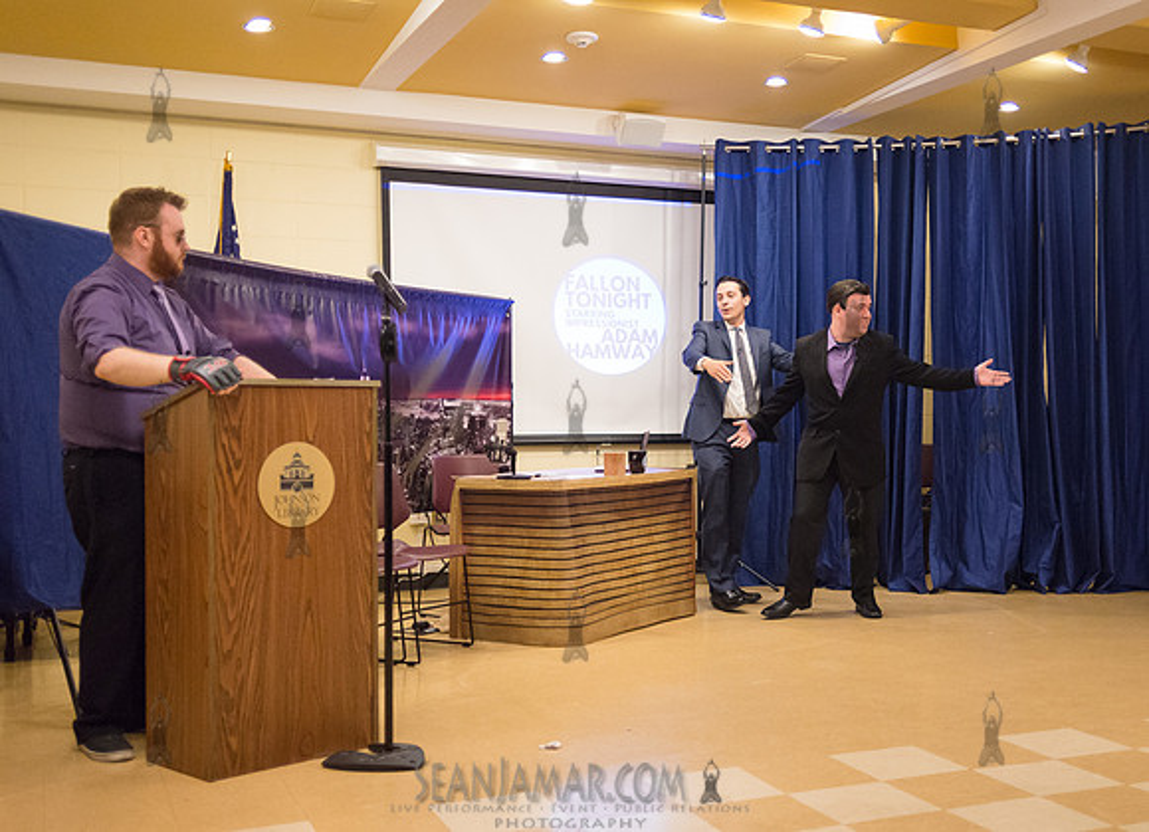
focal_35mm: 42
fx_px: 1385
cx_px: 709
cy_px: 436
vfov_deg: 33.4
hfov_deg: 44.7
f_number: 2.2
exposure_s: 1/1000
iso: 4000
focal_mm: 35
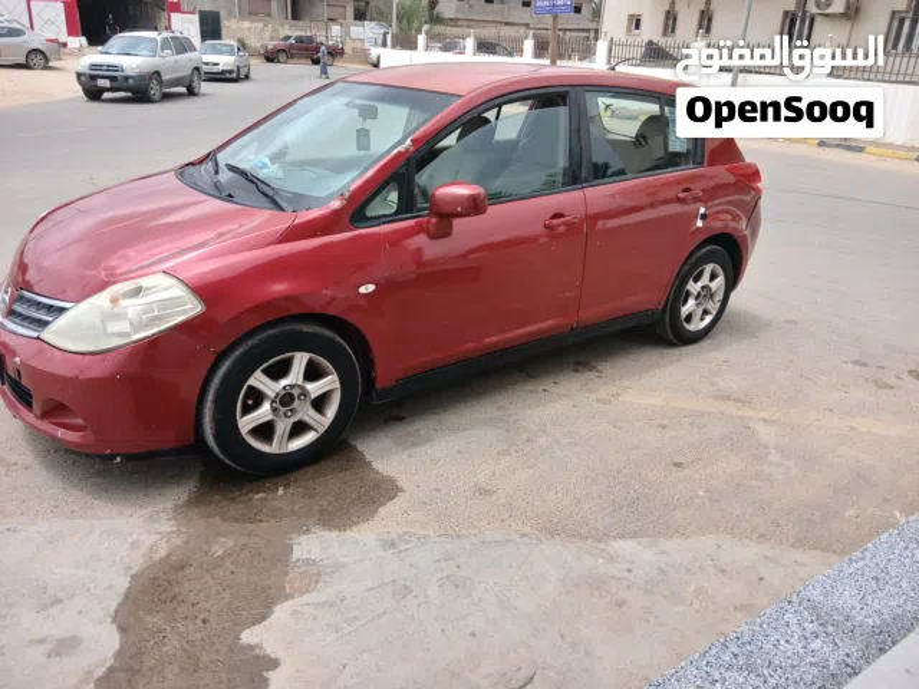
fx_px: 690
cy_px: 344
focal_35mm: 26
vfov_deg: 53.1
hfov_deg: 67.3
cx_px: 460
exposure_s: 1/413
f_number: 1.8
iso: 20
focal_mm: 3.98
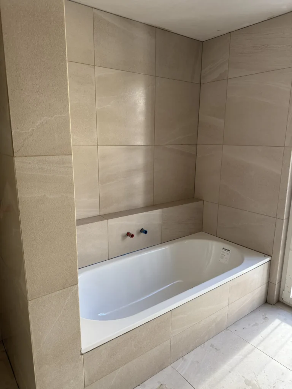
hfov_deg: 56.8
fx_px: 270
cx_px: 146
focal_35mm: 24
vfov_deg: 71.6
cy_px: 194
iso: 160
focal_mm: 6.8
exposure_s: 1/121
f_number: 1.8
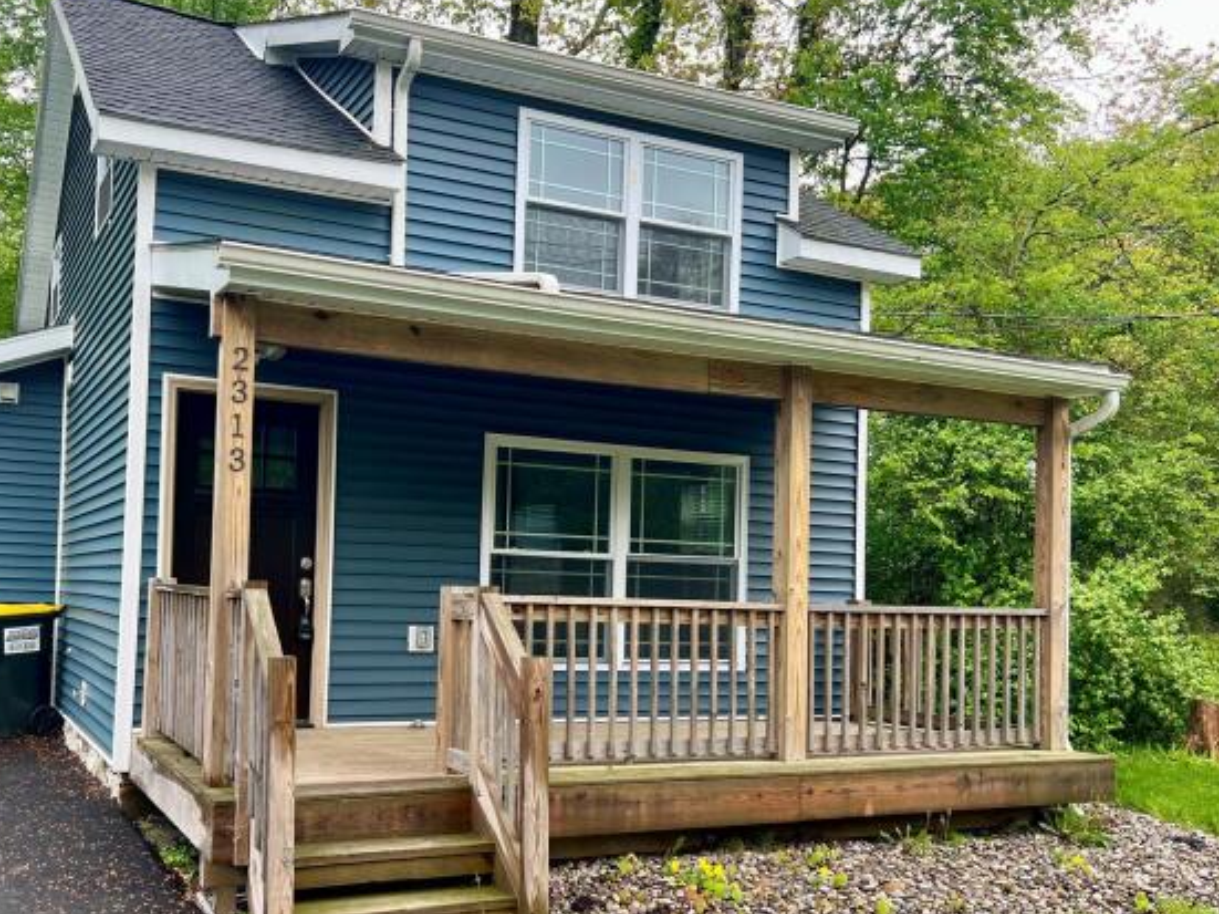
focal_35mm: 34
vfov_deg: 41.6
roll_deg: -2.1
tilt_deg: +2.1
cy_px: 533
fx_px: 1197
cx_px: 478
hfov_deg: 53.5
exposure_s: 1/705
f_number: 1.5
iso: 50
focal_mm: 5.7
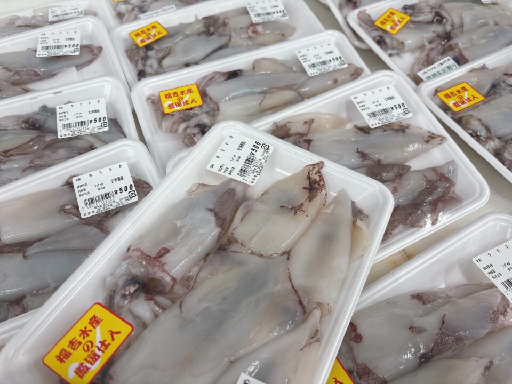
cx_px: 256
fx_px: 385
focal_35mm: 26
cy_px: 192
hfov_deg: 67.3
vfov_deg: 53.1
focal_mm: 5.96
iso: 64
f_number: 1.6
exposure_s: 1/60
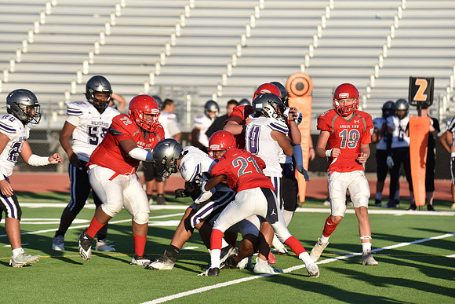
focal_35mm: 280
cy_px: 152
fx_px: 3540
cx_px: 228
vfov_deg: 4.9
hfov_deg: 7.4
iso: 1000
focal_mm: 280
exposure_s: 1/4000
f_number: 5.6
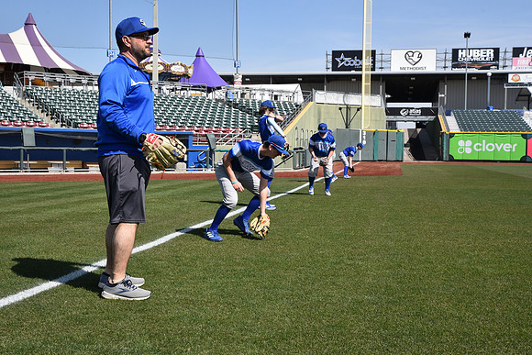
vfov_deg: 28.1
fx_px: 709
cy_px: 178
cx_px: 266
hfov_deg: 41.1
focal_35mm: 48
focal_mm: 48
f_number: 10
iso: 200
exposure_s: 1/400
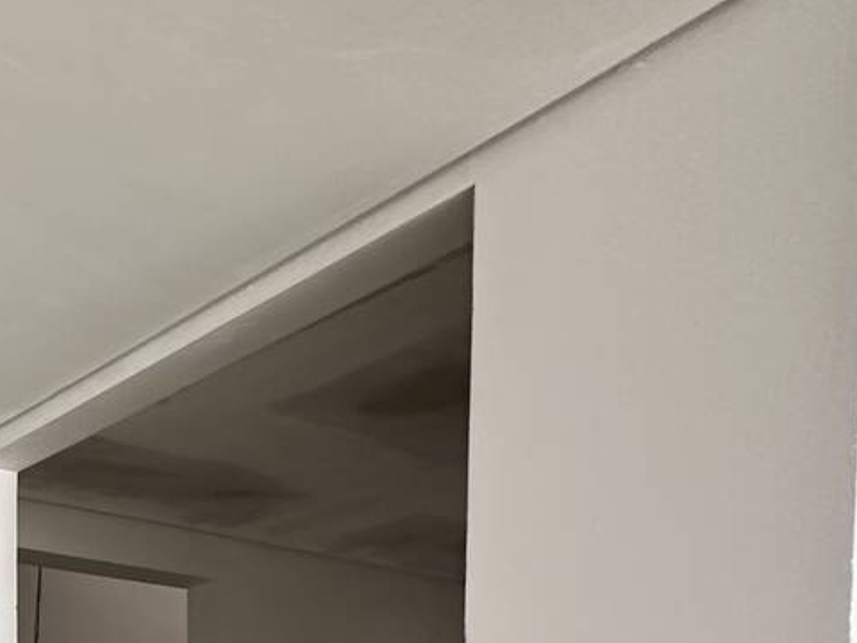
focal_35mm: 42
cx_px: -225
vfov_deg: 26.5
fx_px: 1040
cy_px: 923
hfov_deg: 33.9
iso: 320
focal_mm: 2.22
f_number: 2.2
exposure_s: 1/60
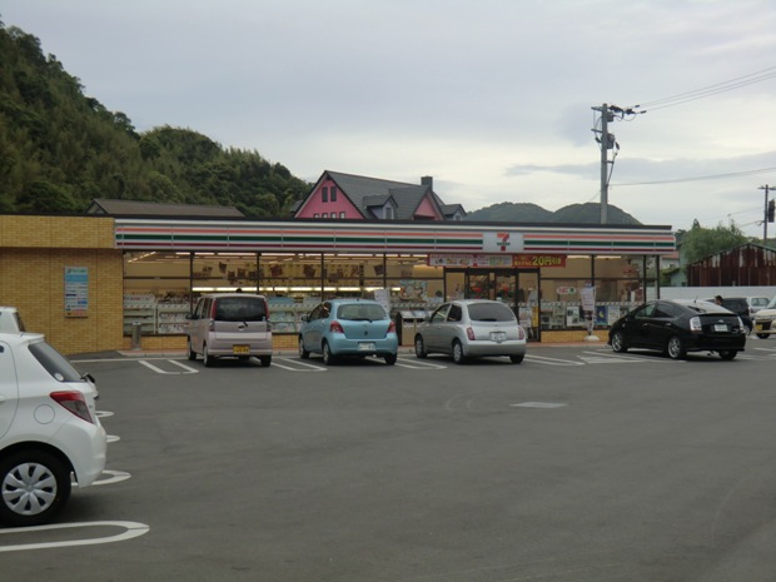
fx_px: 1054
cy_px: 291
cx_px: 388
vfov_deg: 30.9
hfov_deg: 40.4
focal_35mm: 47
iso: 64
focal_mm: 8.4
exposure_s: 1/60
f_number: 4
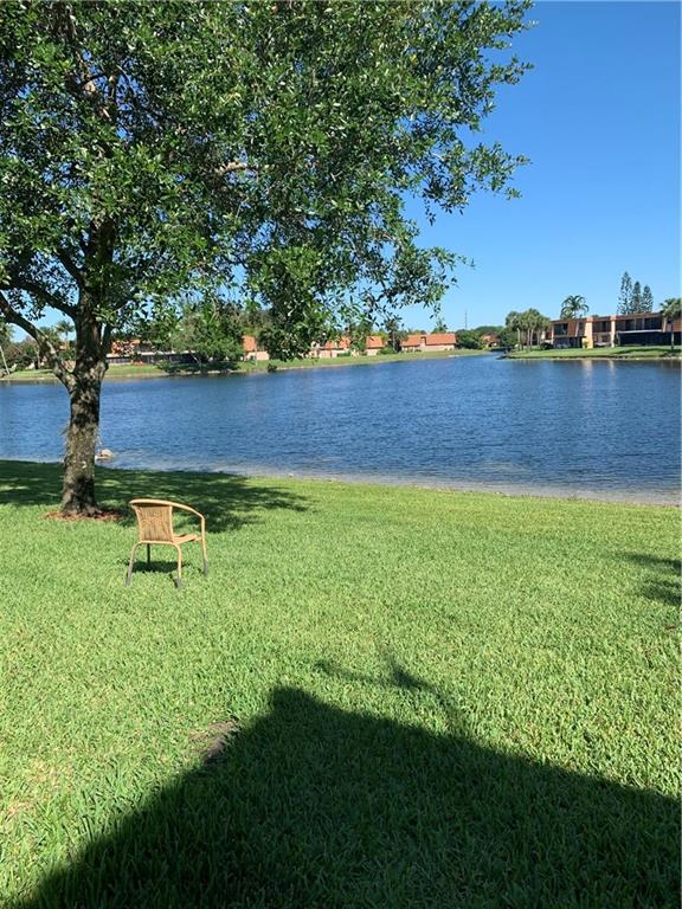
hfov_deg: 53.1
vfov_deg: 67.3
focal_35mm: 26
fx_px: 683
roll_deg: +2.7
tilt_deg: -7.7
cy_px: 454
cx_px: 341
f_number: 1.8
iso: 25
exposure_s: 1/1748
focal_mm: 4.25
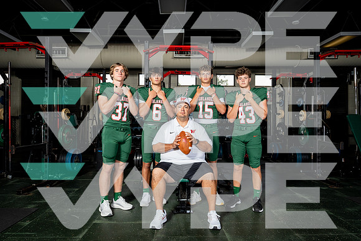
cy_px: 120
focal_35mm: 25
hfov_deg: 71.5
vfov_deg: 51.3
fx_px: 251
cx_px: 180
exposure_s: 1/250
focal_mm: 25
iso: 640
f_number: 8
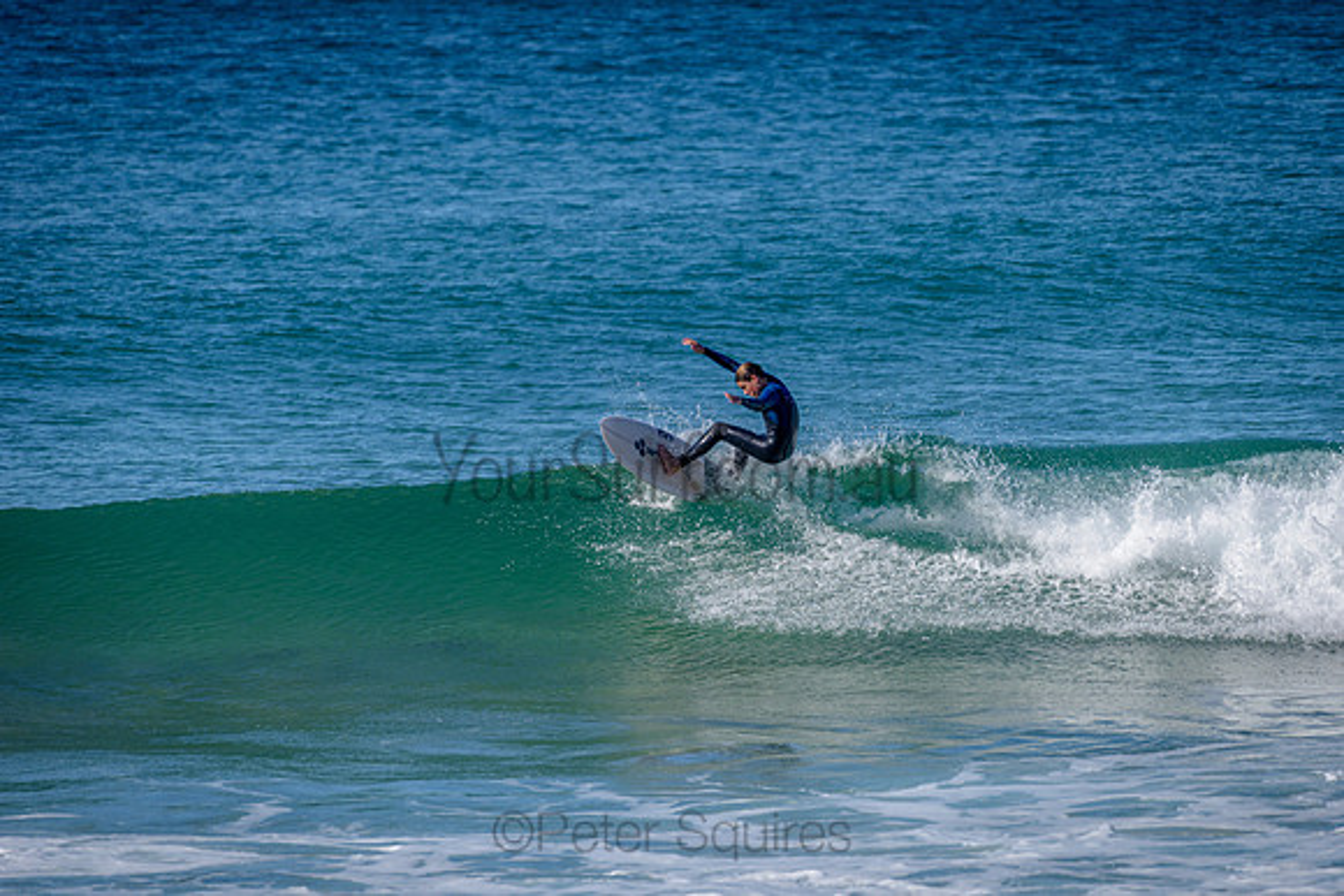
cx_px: 672
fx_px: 18670
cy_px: 448
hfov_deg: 4.1
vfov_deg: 2.8
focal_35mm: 500
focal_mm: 500
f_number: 5.6
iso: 140
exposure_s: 1/2000
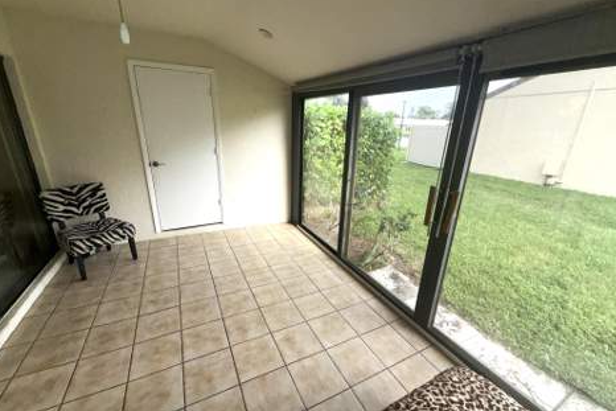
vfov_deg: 77.4
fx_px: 257
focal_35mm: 15
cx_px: 309
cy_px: 207
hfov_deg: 100.4
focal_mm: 2.22
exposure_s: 1/122
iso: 50
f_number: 2.2
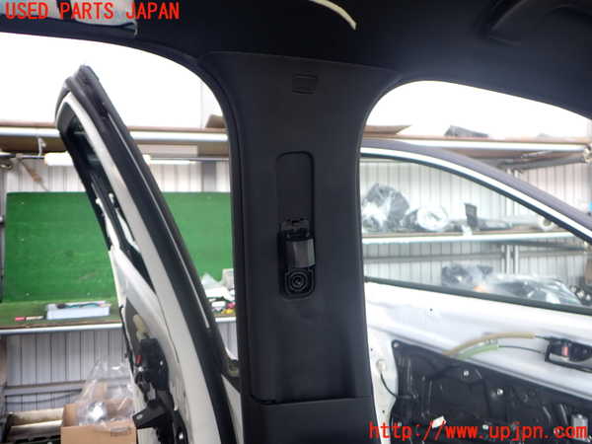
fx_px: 513
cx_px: 296
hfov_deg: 60.0
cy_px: 222
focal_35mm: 30
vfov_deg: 46.8
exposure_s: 1/60
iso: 100
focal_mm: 5.4
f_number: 2.3
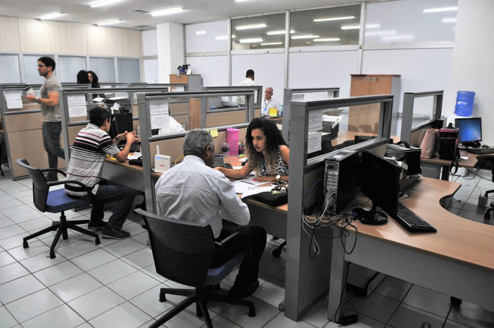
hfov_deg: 70.5
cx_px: 247
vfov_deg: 50.3
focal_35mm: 26
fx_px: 349
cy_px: 164
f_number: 5
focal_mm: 17
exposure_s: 1/50
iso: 500
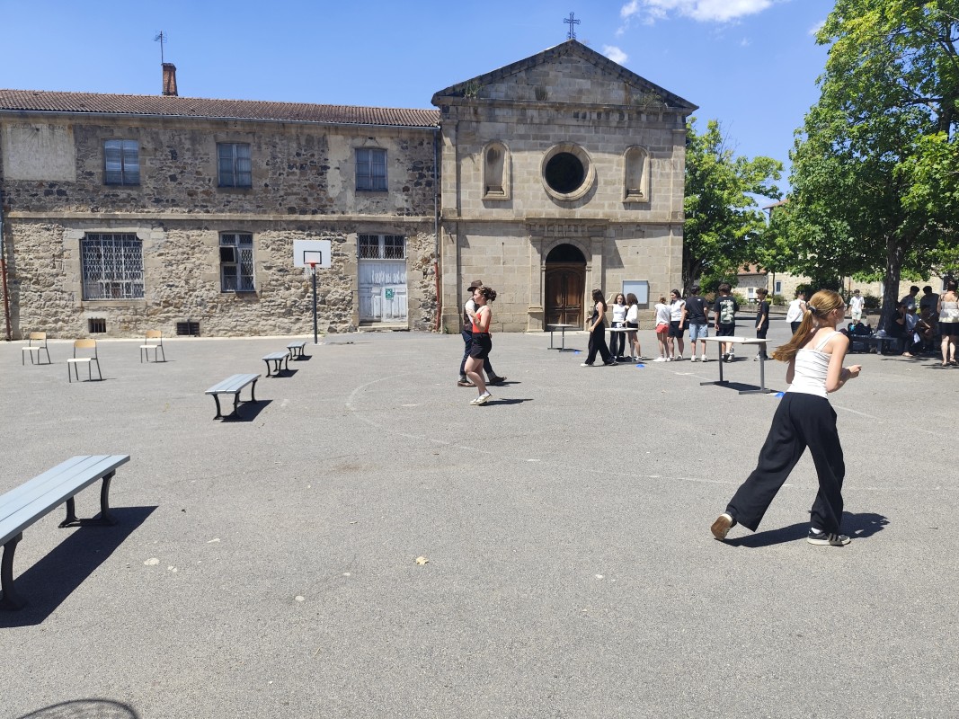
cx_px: 480
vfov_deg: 58.9
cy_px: 360
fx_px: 637
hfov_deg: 73.9
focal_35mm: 23
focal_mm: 6.14
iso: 50
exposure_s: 1/568
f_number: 1.65
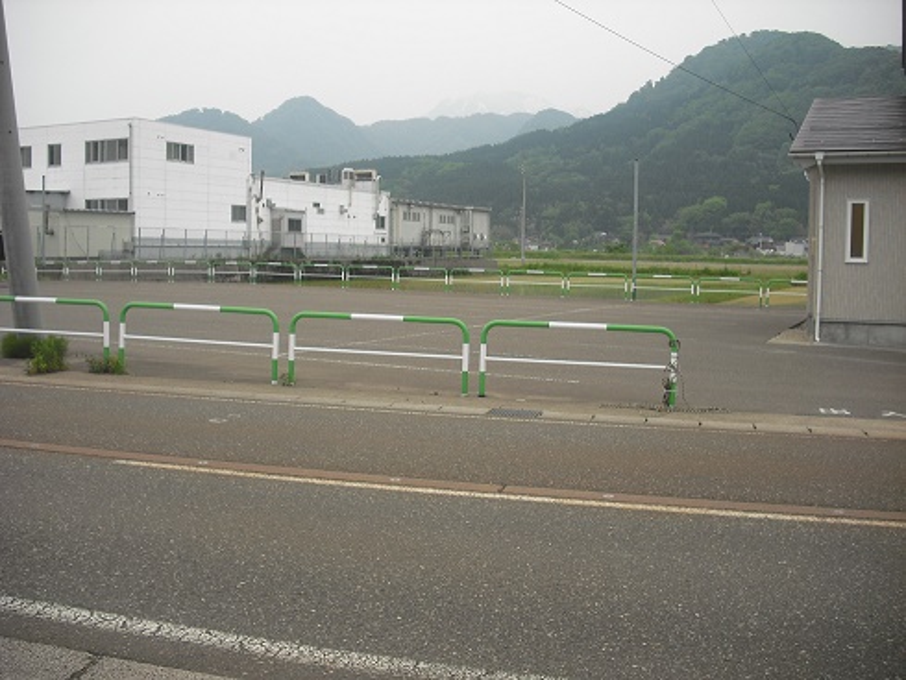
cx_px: 453
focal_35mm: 38
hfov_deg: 49.0
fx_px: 995
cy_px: 340
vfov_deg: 37.8
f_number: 5.6
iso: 64
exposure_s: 1/125
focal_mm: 6.2
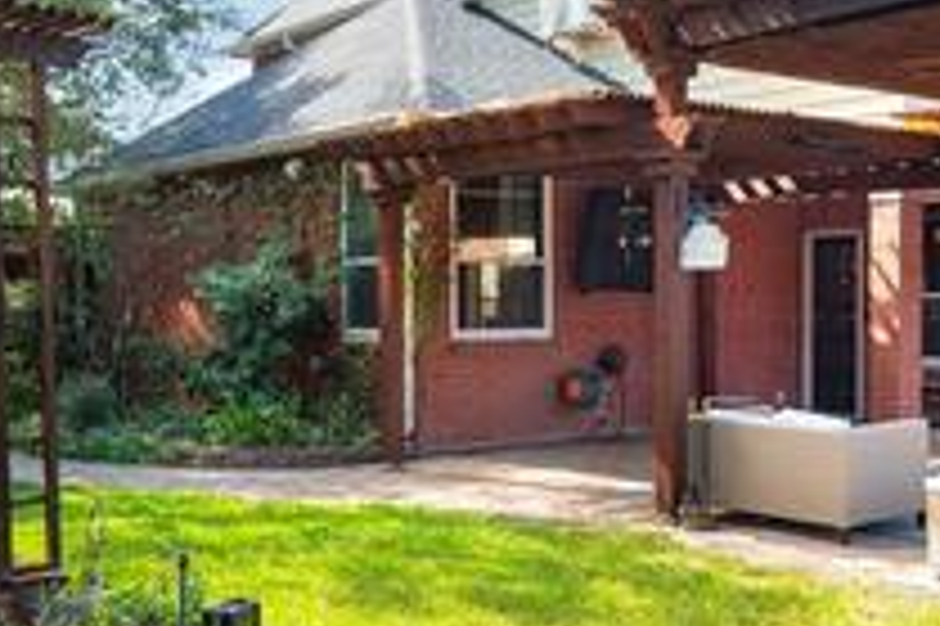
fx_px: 1278
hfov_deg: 39.9
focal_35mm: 49
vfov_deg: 27.5
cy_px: 308
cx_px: 616
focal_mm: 16
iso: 100
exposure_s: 1/40
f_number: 7.1
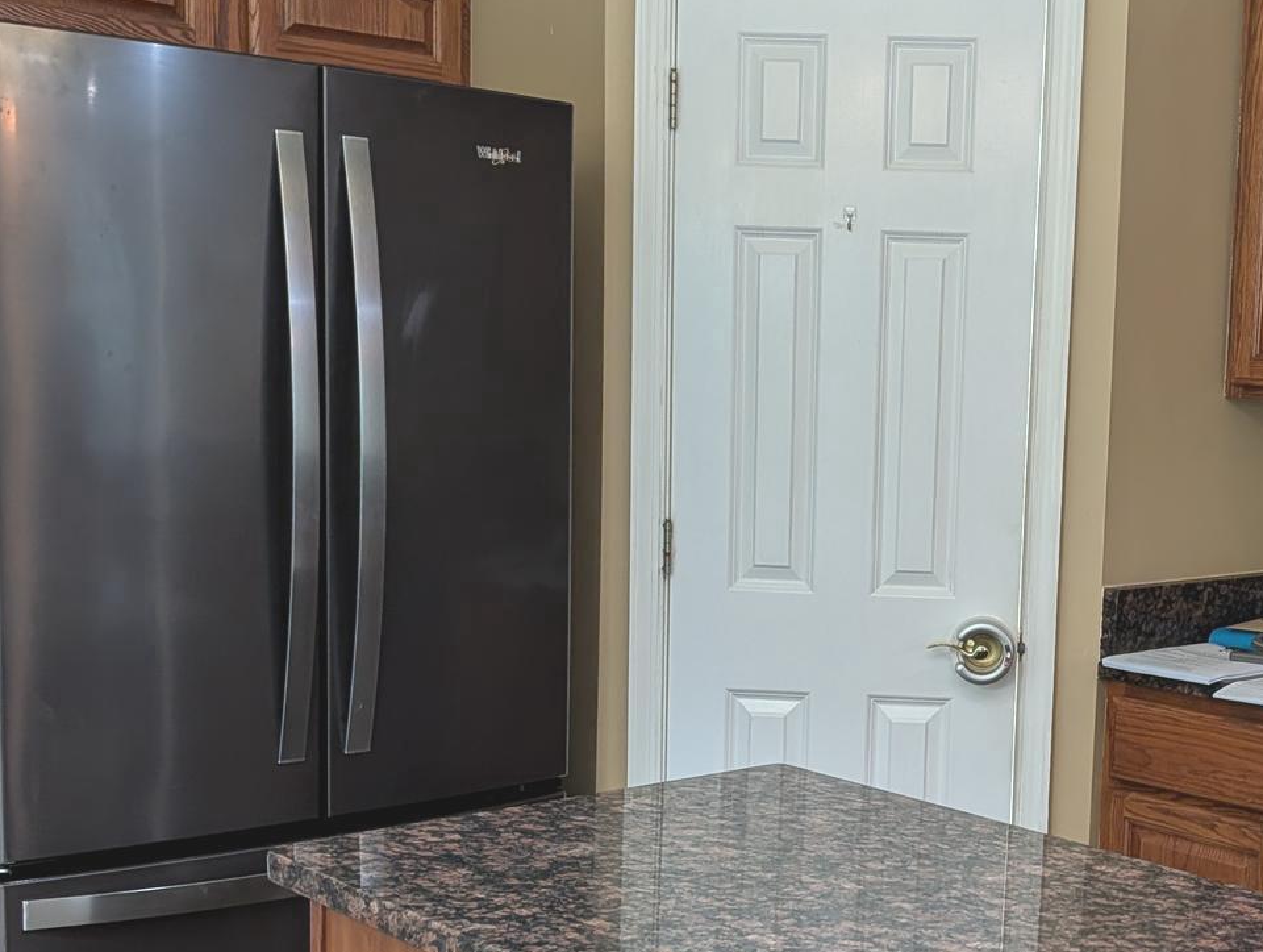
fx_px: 1864
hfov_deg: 36.7
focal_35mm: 51
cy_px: 624
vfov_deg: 28.5
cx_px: 918
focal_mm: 6.9
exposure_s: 1/40
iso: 133
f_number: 1.68
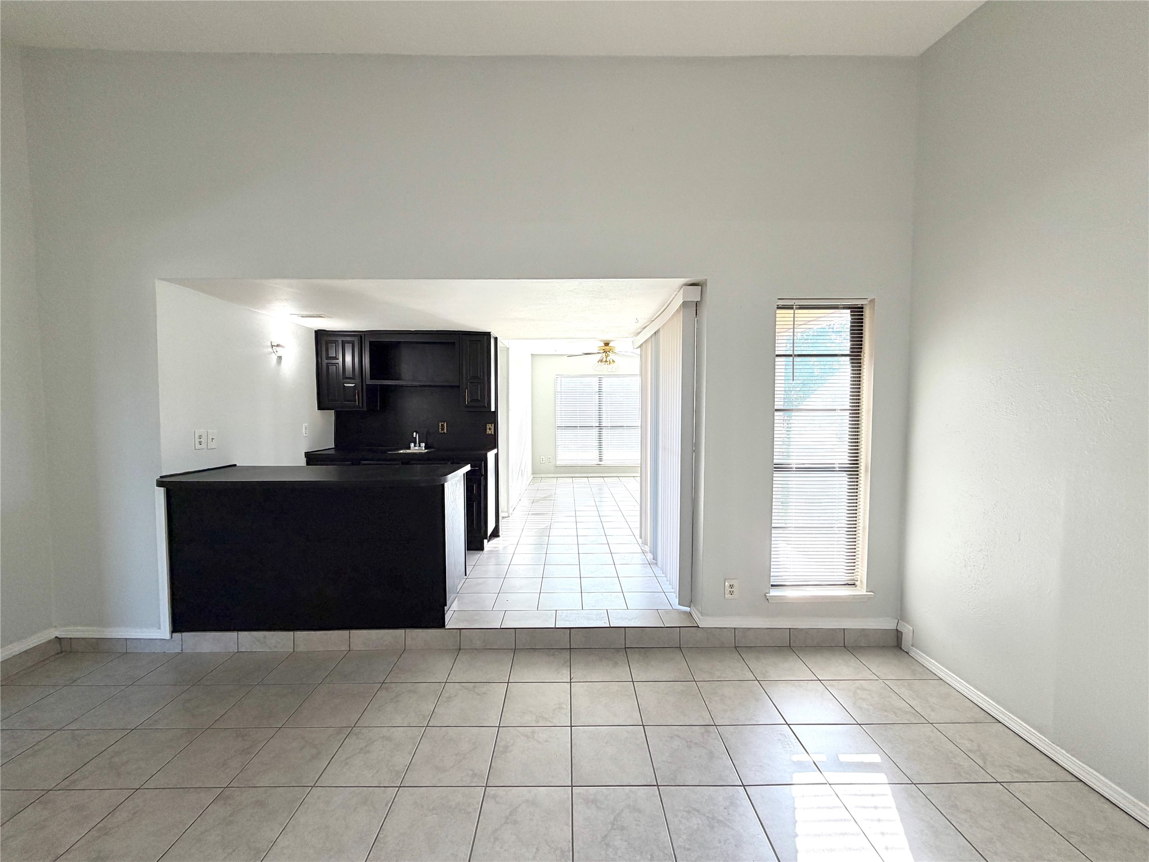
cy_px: 431
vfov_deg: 85.7
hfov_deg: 102.1
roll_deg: +0.6
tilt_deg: -2.5
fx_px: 465
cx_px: 574
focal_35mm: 14
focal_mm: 2.22
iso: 40
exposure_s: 1/207
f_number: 2.2
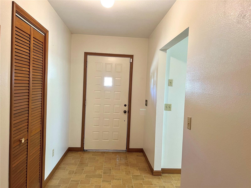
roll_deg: -1.8
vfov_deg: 53.1
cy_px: 94
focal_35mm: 26
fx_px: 189
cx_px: 126
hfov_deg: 67.3
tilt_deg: -3.2
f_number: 1.5
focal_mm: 5.7
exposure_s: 1/60
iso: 200
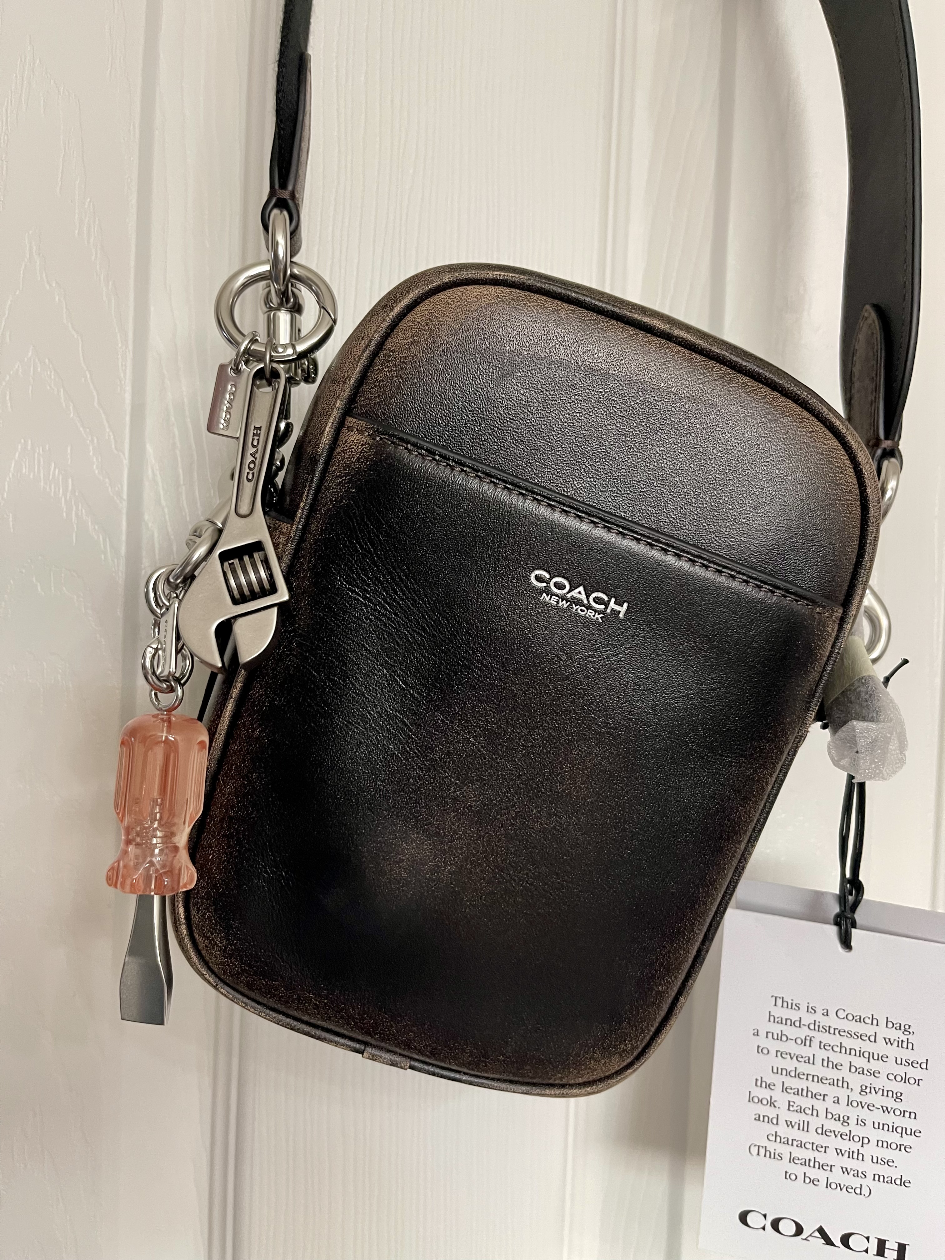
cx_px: 472
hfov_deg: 54.9
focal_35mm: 25
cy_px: 630
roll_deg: -2.2
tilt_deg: -1.5
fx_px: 910
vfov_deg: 69.4
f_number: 1.6
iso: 320
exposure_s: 1/60
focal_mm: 5.1
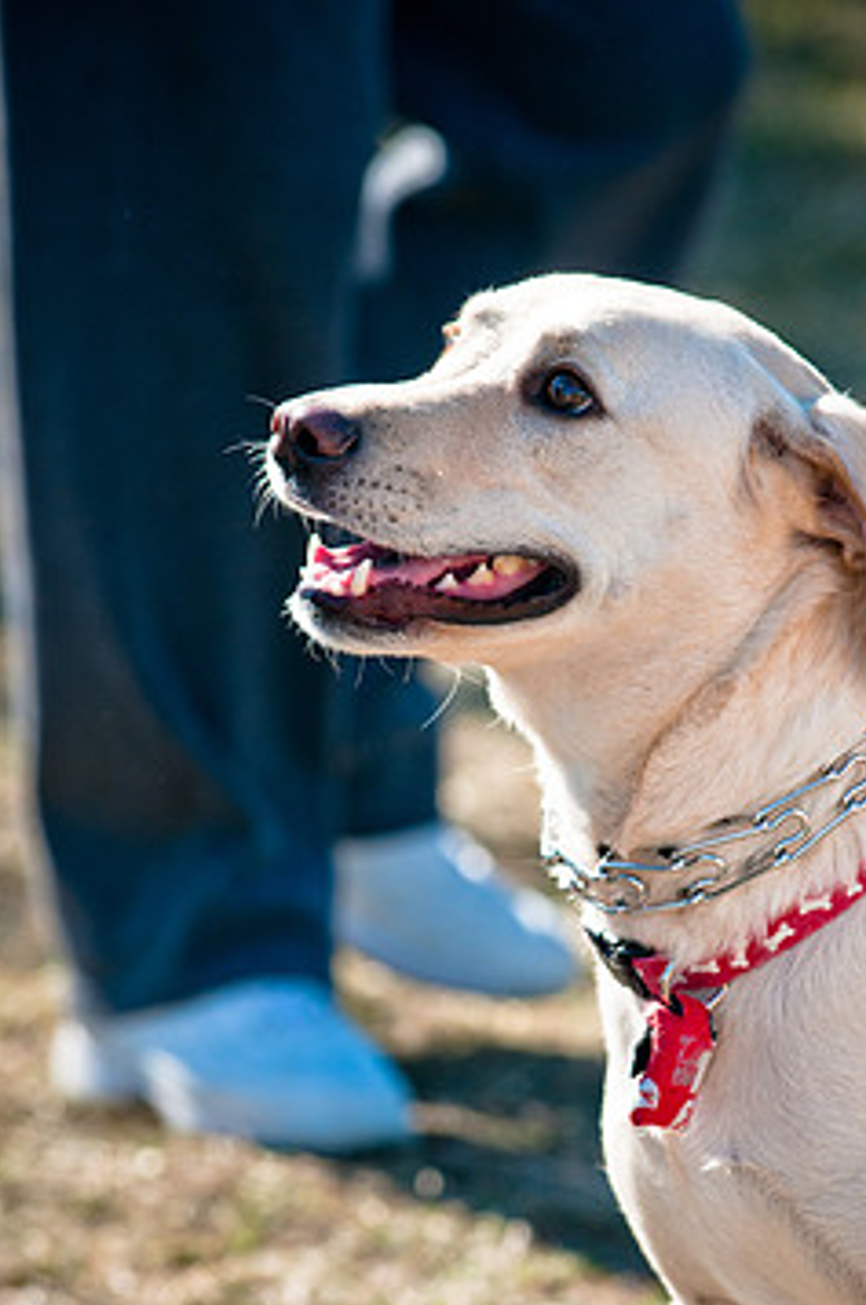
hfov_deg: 3.6
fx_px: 13678
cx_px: 495
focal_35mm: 378
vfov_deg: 5.5
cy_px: 764
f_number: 5
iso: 200
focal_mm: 200
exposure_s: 1/800
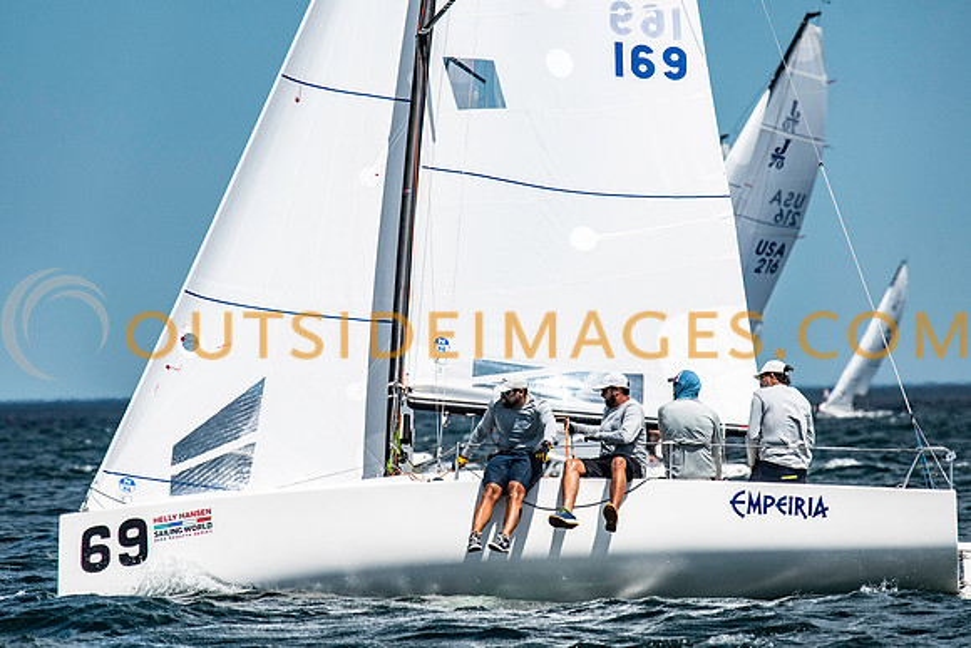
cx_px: 486
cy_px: 324
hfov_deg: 4.6
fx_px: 12140
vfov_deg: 3.1
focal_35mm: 450
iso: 500
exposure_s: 1/8000
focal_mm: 300
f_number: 5.6
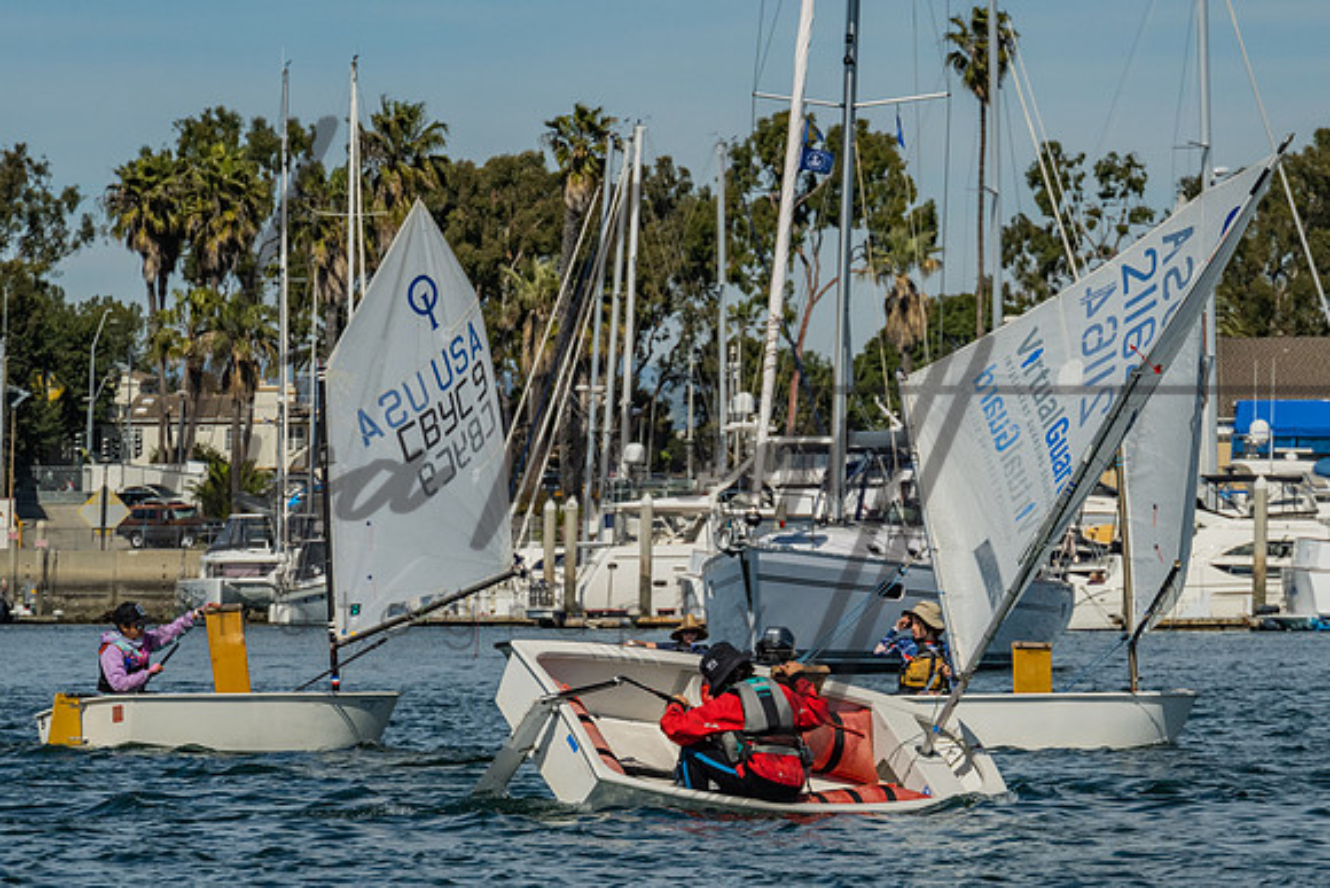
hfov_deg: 8.6
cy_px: 489
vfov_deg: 5.7
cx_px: 841
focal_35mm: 240
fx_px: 8861
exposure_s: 1/800
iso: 250
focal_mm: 150
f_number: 10
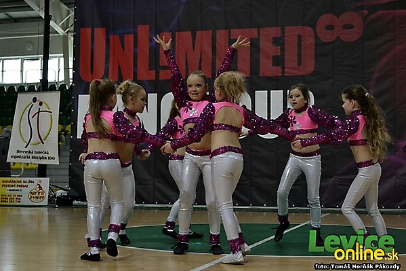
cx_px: 203
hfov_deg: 33.4
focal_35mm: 60
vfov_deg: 22.6
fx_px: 676
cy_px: 136
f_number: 5.3
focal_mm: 40
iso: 3200
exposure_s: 1/250
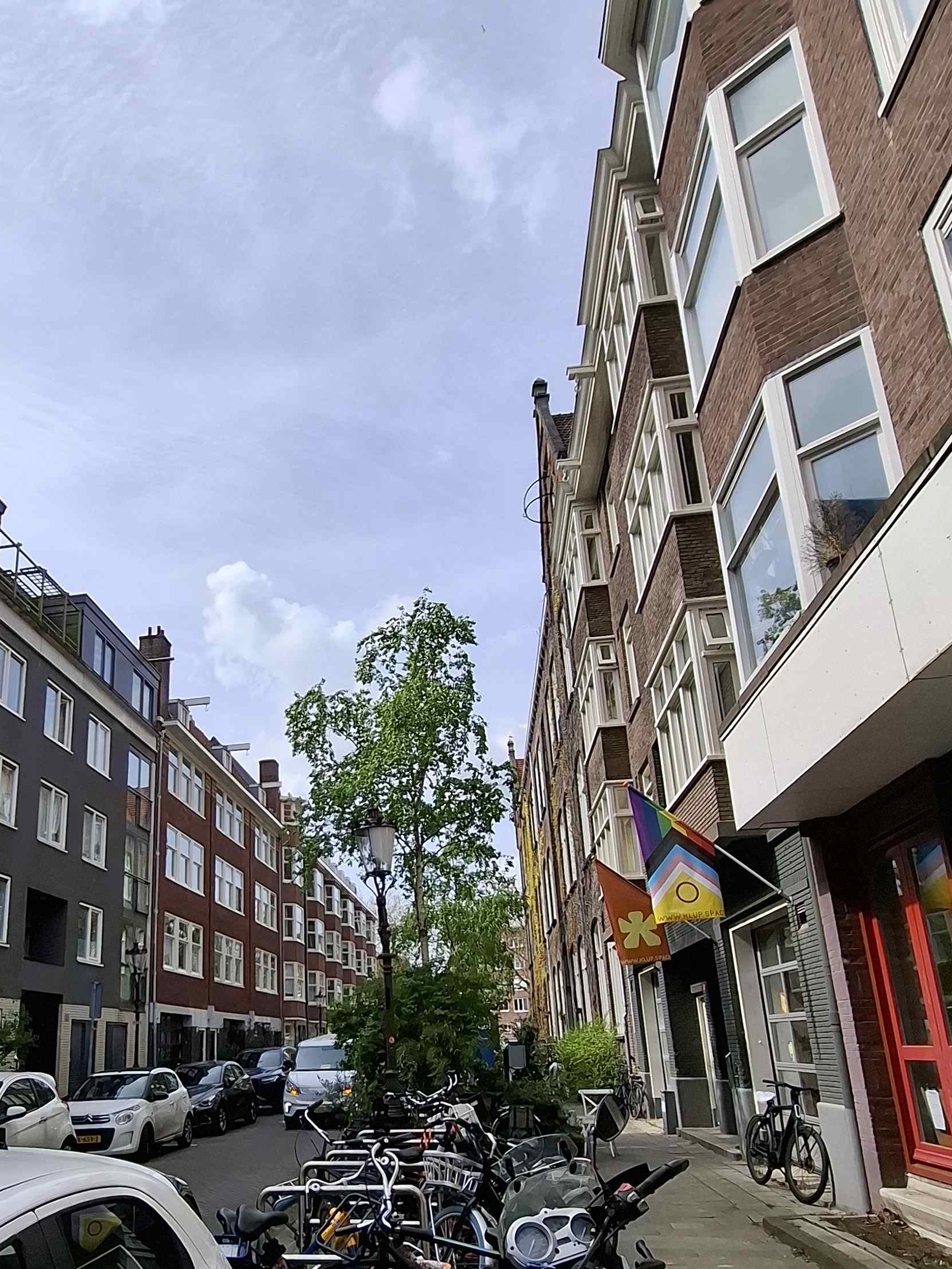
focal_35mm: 24
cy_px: 757
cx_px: 304
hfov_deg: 55.4
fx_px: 880
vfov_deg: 70.9
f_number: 2.2
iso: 40
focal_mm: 1.74
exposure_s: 1/1567
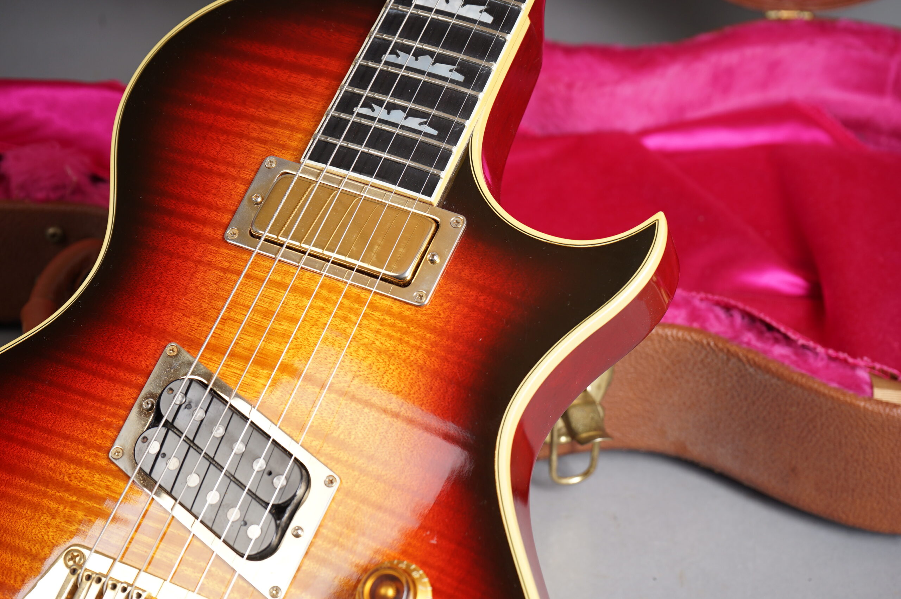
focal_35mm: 70
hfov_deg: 28.9
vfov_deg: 19.4
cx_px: 450
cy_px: 300
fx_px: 1750
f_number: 8
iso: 160
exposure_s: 1/125
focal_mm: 70
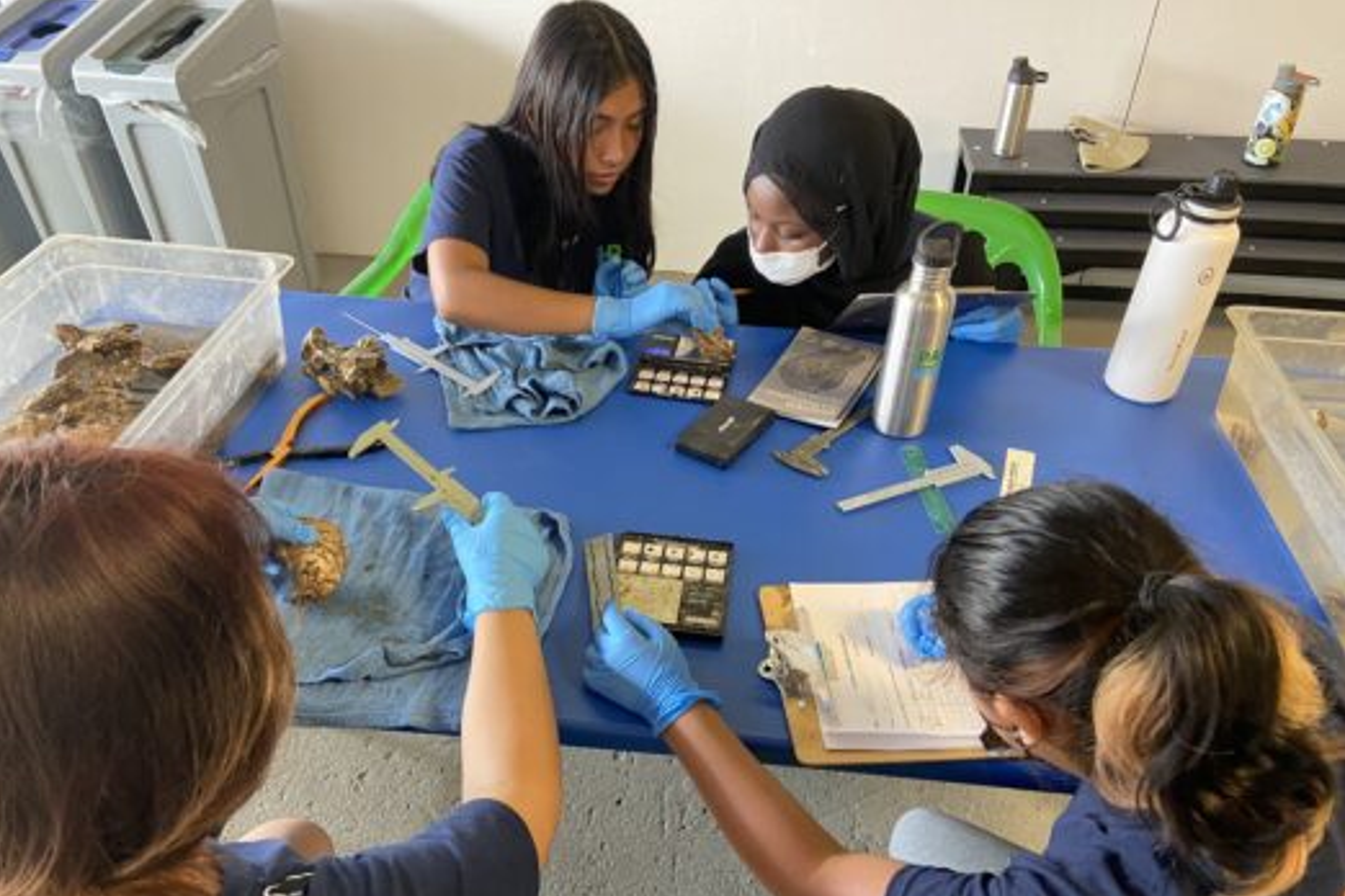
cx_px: 652
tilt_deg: -39.7
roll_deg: -0.6
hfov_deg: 65.5
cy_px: 519
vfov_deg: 46.2
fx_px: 1046
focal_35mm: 28
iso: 200
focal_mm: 4.25
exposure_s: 1/60
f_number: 1.8
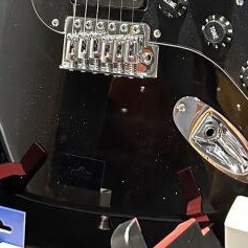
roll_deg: +0.5
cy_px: -249
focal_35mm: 86
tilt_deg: +4.5
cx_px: 129
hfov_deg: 20.2
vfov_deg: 15.8
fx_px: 697
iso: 640
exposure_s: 1/33
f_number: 1.78
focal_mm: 6.86
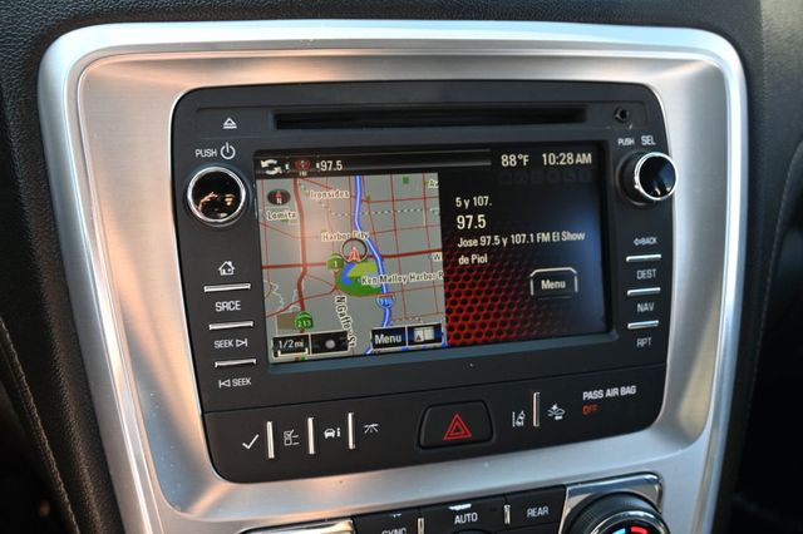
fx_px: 669
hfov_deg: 62.0
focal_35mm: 30
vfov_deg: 43.6
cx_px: 402
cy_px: 267
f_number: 3.8
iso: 560
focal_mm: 20
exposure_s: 1/125
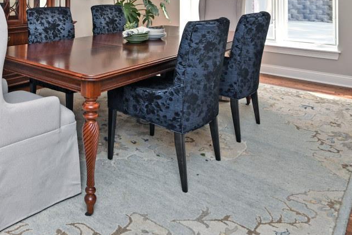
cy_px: -14
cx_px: 85
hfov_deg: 54.4
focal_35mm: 33
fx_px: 323
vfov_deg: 35.1
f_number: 5
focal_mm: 14
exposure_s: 1/100
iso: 200
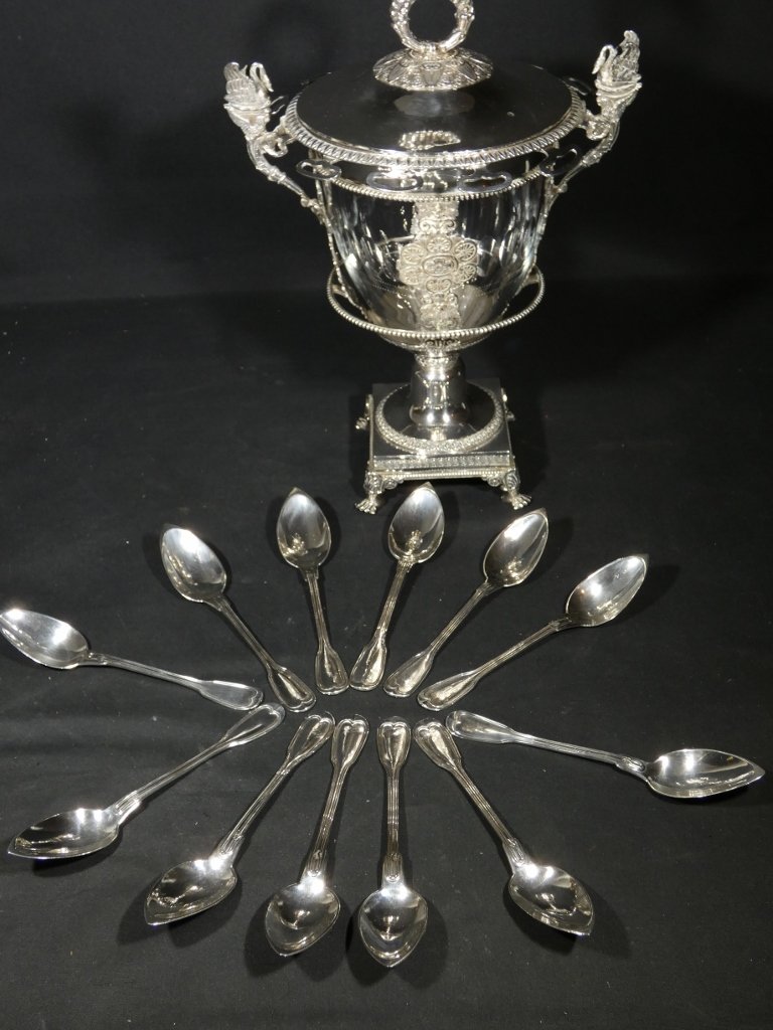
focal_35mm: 43
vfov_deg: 43.9
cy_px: 515
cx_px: 386
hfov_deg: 33.6
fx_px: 1280
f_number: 3.7
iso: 200
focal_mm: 7.8
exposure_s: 1/80
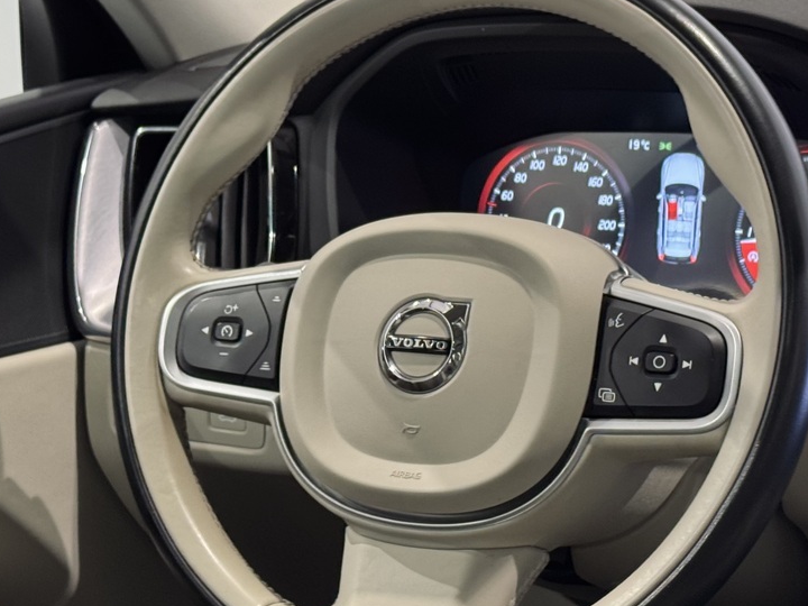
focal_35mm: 96
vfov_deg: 15.4
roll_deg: +4.3
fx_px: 2241
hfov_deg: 20.4
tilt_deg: -13.6
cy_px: 274
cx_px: 477
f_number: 1.78
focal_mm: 6.76
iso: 200
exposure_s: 1/50
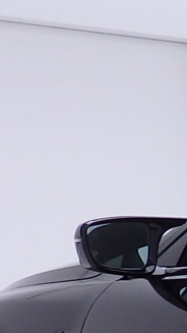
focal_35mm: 160
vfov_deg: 13.2
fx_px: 1410
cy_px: 374
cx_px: 754
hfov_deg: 6.2
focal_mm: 4.5
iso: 125
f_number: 3
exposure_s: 1/100
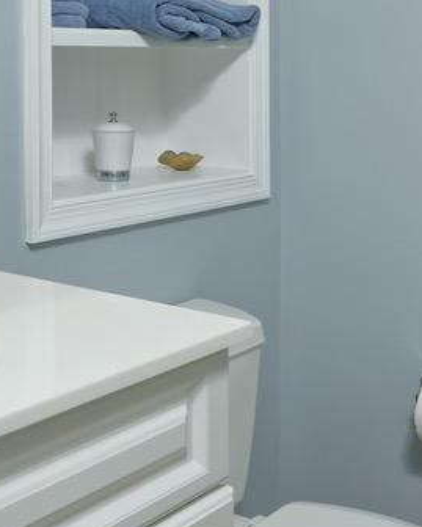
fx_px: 936
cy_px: 174
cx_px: 106
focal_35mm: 60
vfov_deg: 31.2
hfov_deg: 25.1
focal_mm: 14
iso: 320
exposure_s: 1/80
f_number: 14
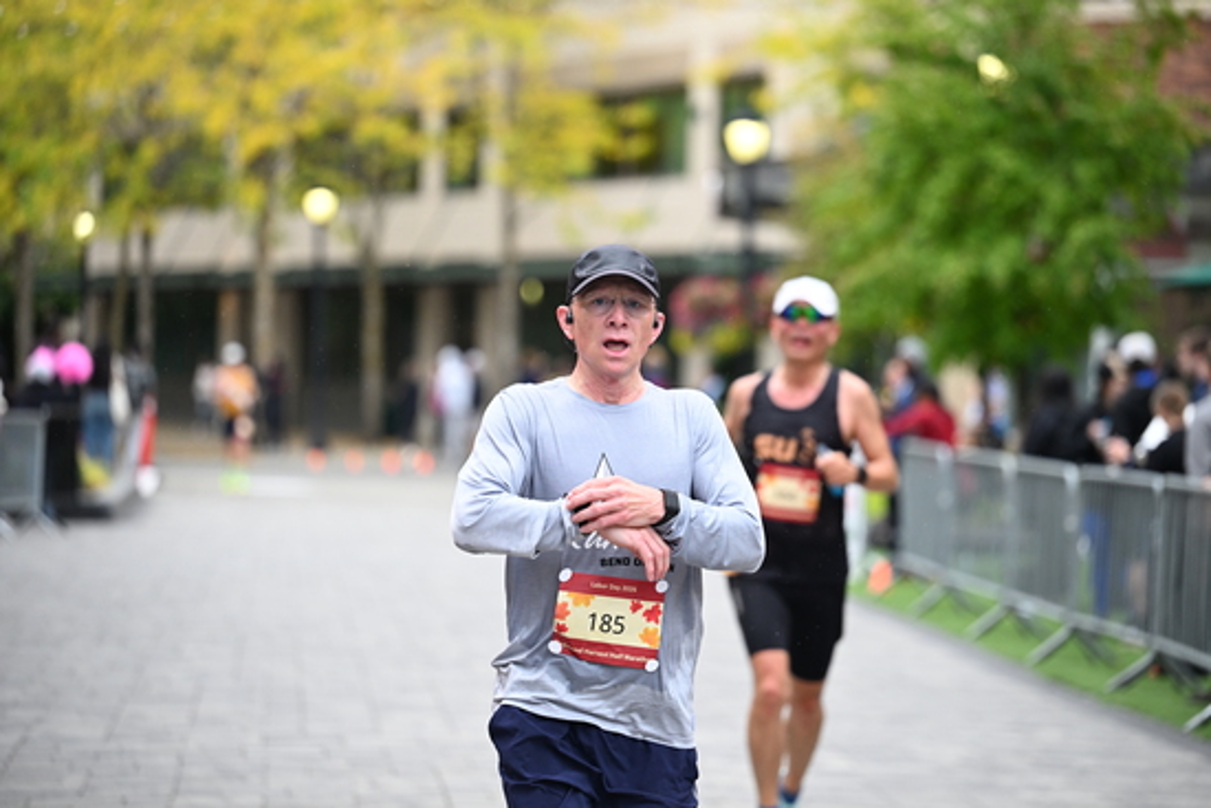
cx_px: 606
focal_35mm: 130
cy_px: 404
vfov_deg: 10.6
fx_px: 4374
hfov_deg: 15.8
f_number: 2.8
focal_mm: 130
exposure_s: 1/2000
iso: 1250
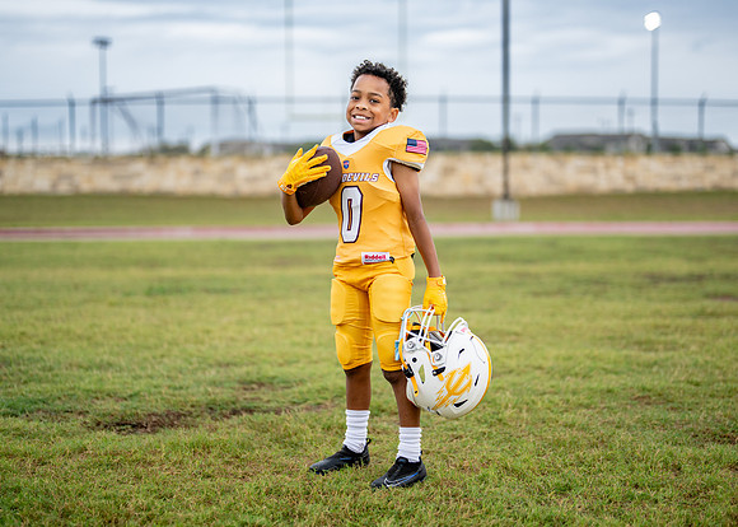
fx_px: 1198
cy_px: 249
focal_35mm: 57
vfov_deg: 24.8
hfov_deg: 34.2
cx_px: 374
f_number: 1.2
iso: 320
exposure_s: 1/1000
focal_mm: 50
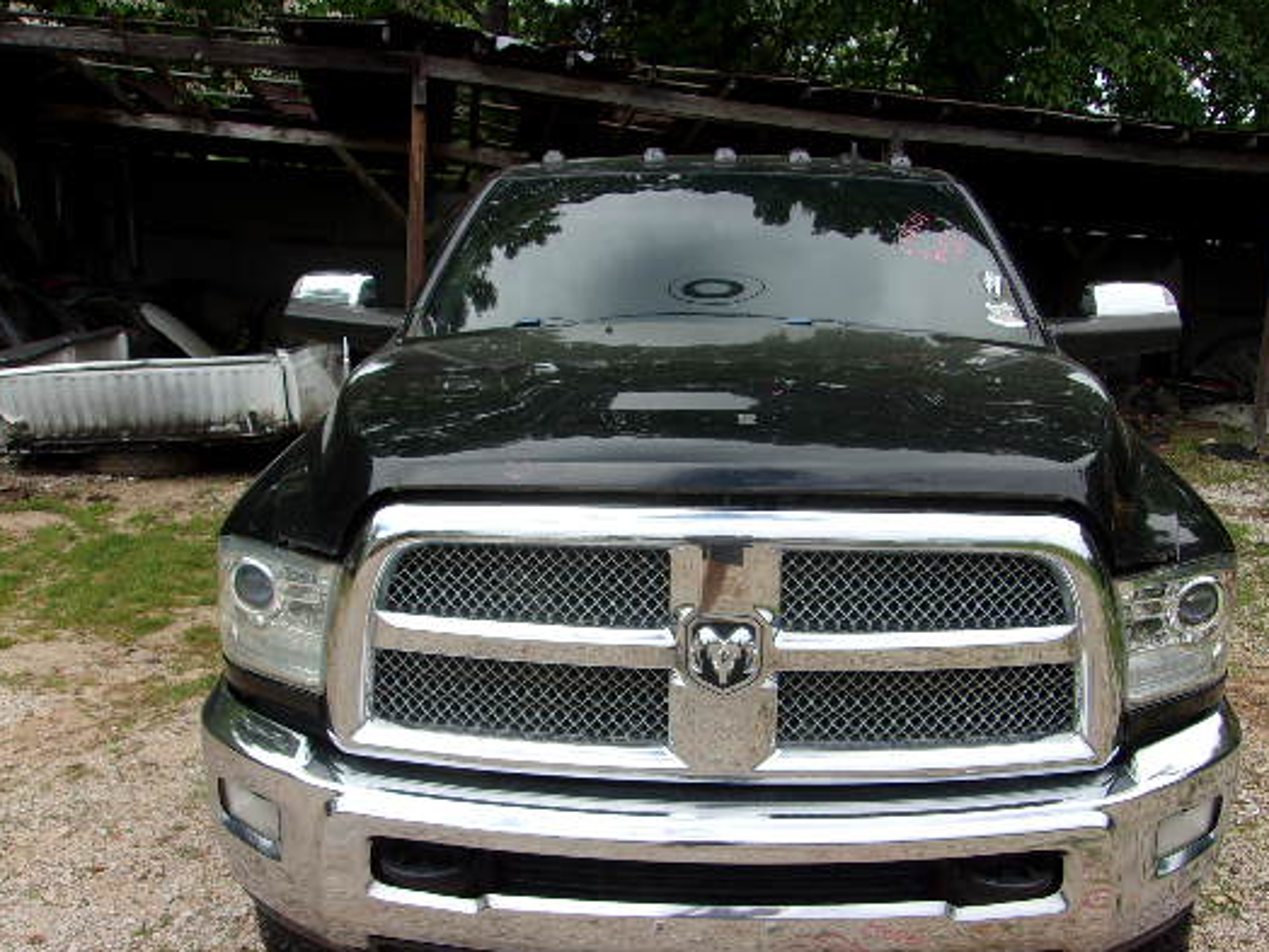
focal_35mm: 33
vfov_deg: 42.7
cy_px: 569
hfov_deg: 55.2
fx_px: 1210
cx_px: 714
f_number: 10.4
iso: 80
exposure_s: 1/70
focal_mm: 4.9
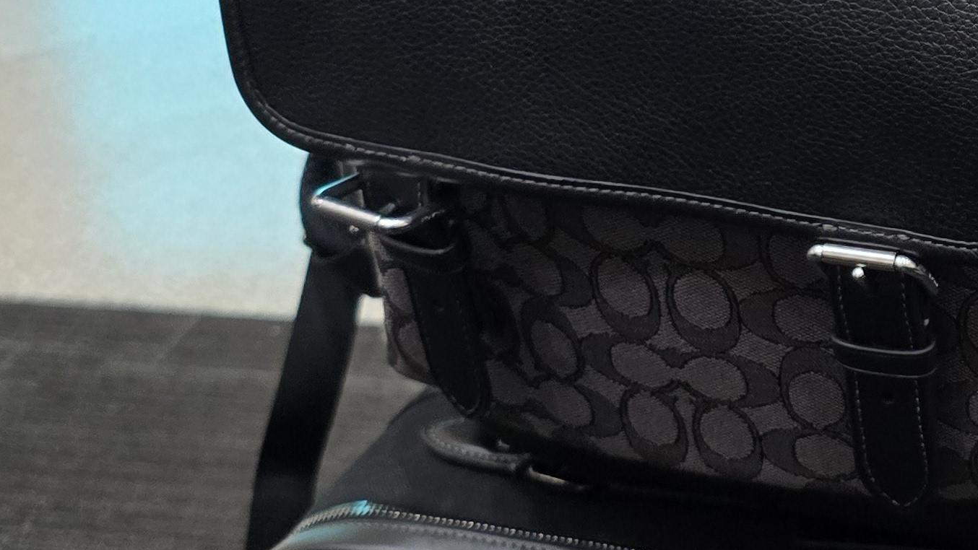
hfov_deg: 27.1
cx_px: 967
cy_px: 56
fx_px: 1919
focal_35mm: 74
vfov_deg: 16.1
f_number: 1.7
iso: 500
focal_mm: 6.3
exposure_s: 1/120
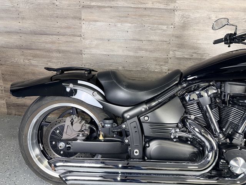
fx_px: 171
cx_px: 123
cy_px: 92
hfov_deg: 71.6
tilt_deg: -16.9
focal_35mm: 24
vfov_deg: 56.8
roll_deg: -1.9
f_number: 1.78
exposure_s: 1/30
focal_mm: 6.76
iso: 64
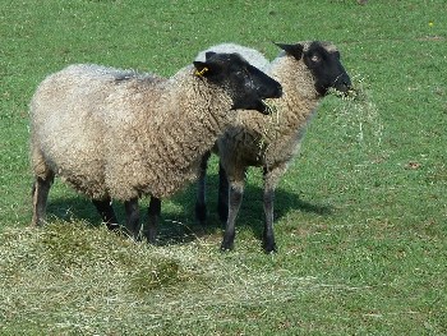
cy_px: 168
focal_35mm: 90
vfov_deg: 16.4
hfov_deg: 21.8
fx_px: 1163
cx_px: 224
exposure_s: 1/160
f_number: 4.3
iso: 80
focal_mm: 14.7
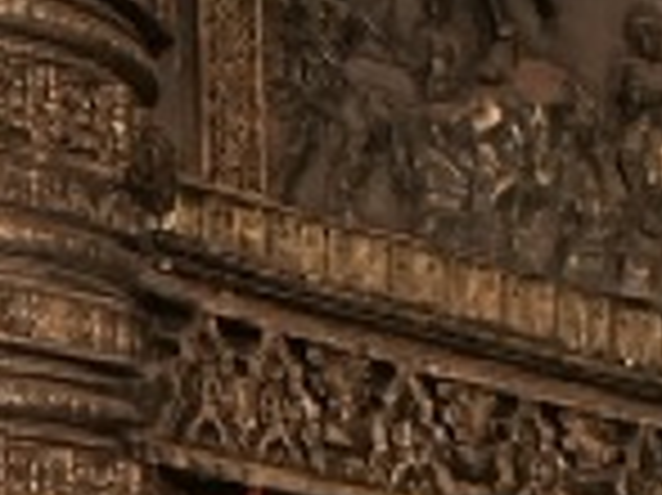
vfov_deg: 10.2
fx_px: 2159
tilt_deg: -9.9
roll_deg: -1.1
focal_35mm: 113
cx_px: 856
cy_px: 1418
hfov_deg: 16.5
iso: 500
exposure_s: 1/34
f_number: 1.6
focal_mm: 5.1
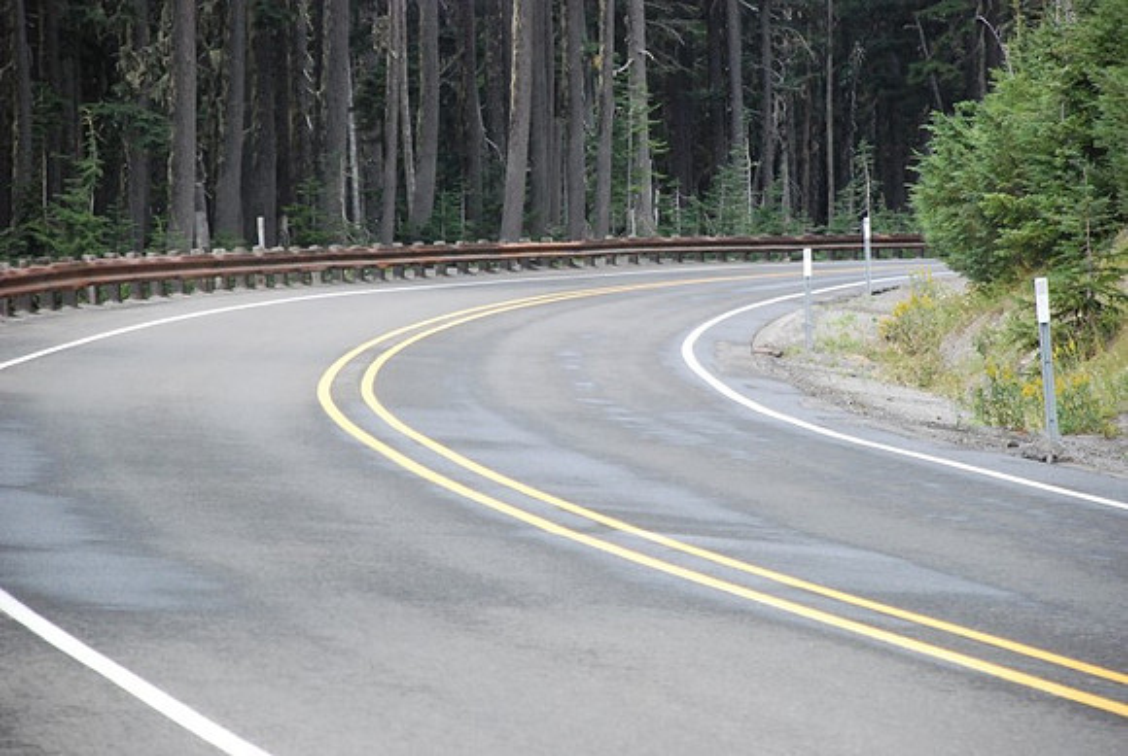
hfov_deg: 10.9
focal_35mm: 188
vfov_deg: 7.4
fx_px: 5885
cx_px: 564
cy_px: 378
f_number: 5.6
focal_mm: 125
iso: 1600
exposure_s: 1/1250
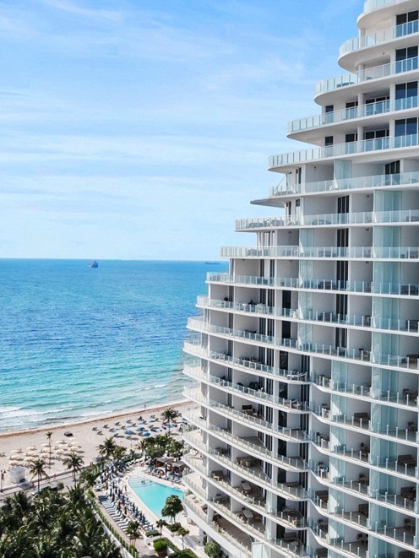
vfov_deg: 50.1
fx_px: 597
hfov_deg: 38.4
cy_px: 274
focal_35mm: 37
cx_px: 265
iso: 200
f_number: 8
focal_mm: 10
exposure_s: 1/1000
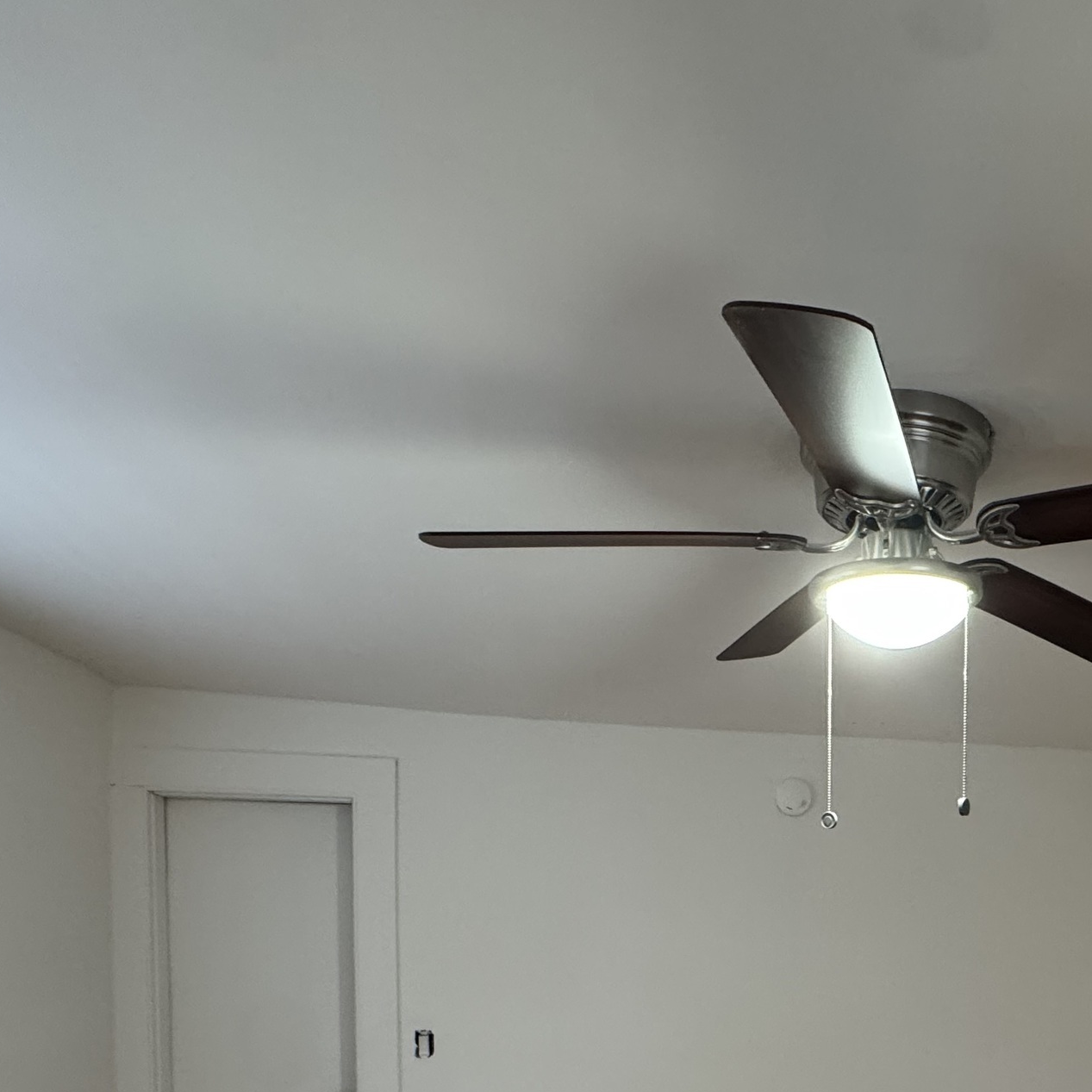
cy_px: 959
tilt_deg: -1.3
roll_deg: +0.2
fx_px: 1071
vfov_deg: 48.9
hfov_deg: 50.9
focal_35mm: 30
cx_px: 863
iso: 250
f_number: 2.2
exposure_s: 1/60
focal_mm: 2.22
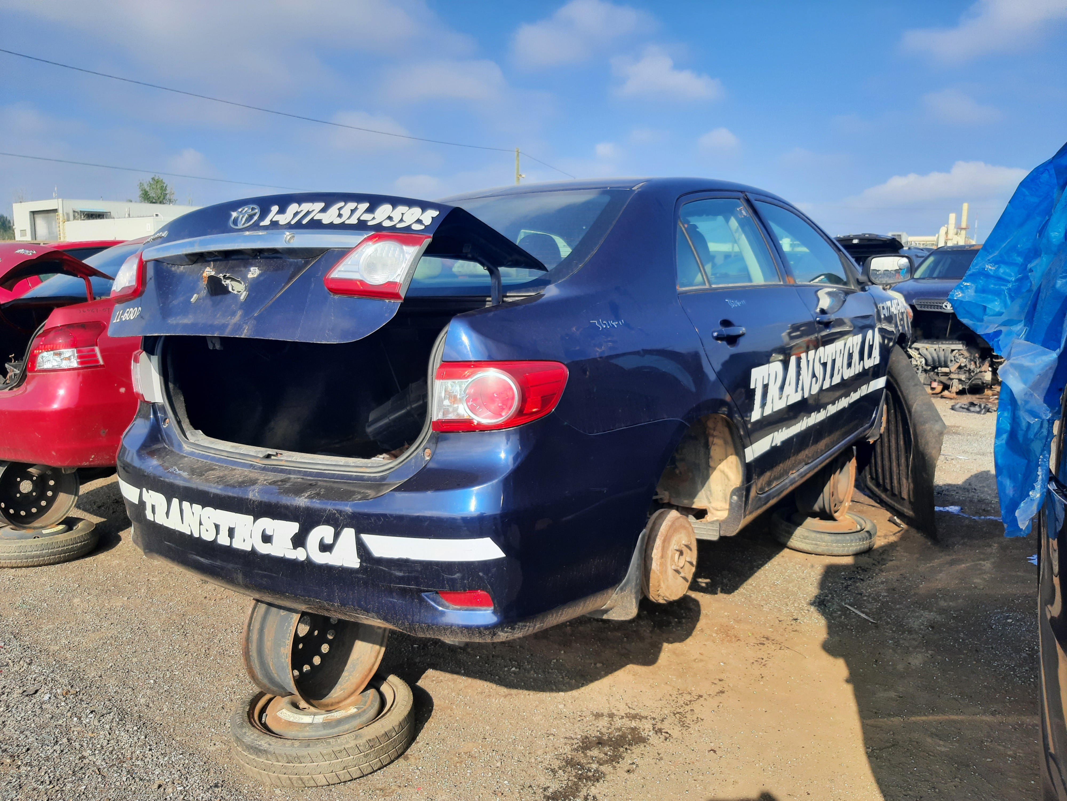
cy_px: 400
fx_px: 801
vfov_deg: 53.1
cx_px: 534
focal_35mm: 26
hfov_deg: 67.3
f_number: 1.7
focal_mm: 3.92
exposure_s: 1/909
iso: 40
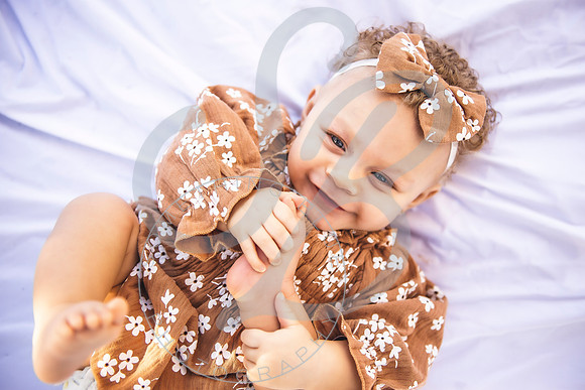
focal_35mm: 44
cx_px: 304
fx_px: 709
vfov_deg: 30.8
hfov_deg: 44.8
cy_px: 202
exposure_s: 1/400
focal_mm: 42
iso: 200
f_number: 2.8
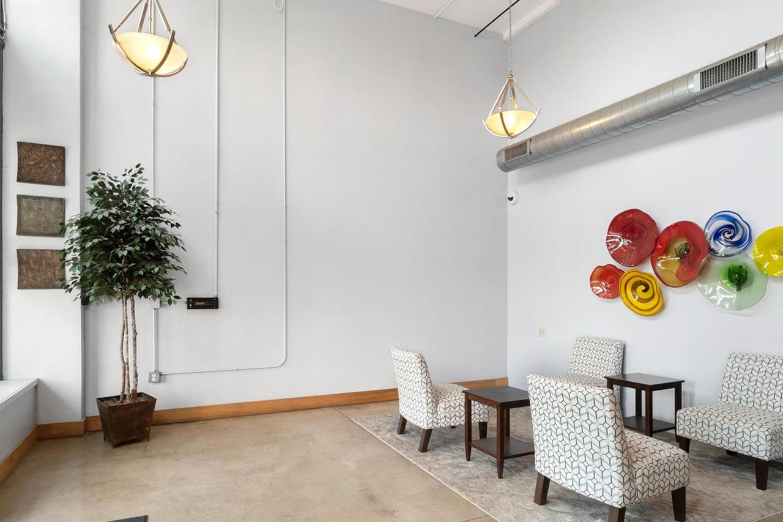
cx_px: 381
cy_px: 297
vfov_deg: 61.7
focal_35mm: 20
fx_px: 435
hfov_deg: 84.0
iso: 400
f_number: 10
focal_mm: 8
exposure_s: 1/4
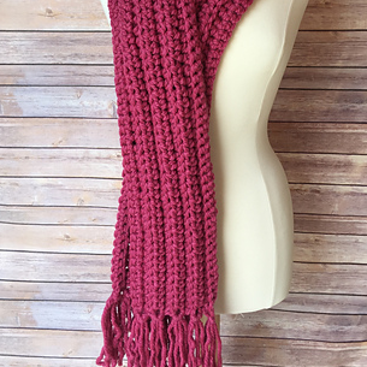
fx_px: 504
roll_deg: -0.5
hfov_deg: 40.0
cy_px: 97
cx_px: 200
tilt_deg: -17.6
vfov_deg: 39.1
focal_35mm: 42
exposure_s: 1/60
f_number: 2.2
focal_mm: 4.15
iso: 32
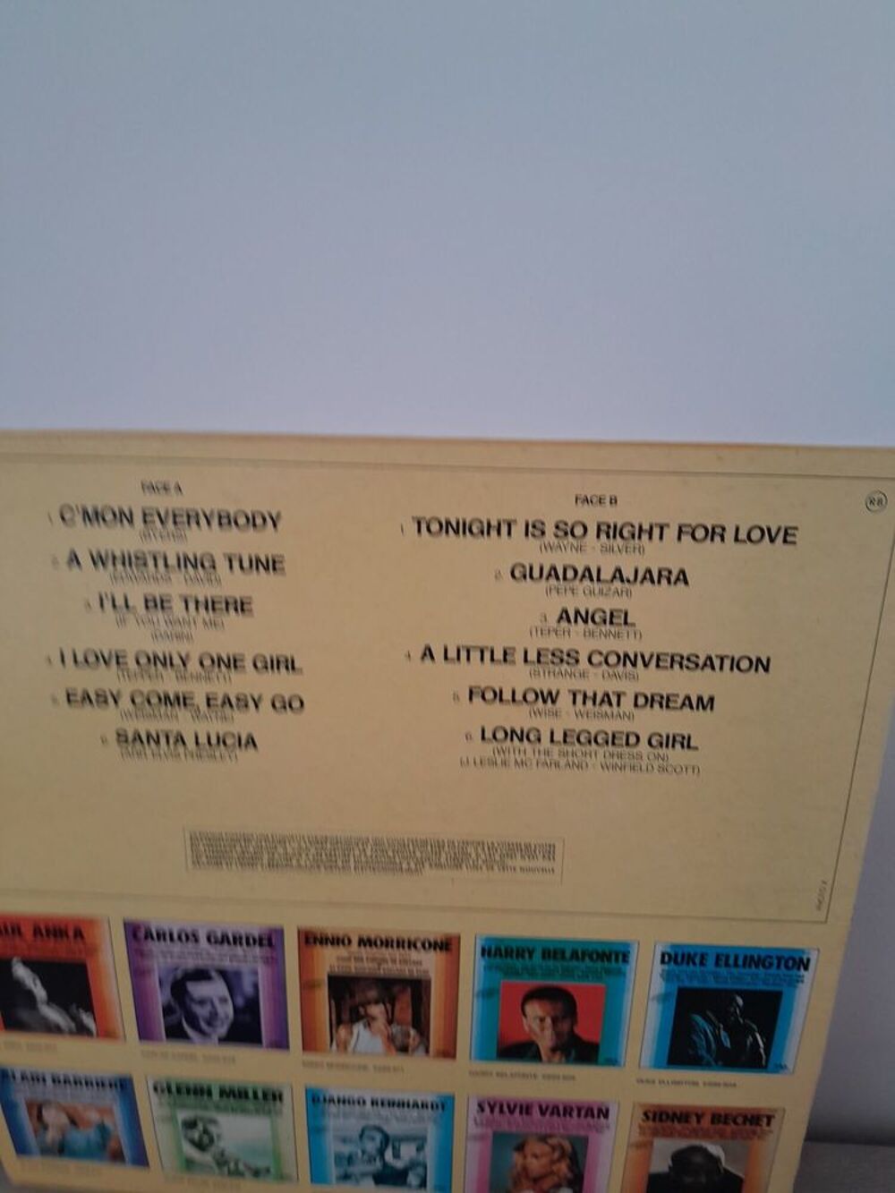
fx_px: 896
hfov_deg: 53.1
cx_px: 448
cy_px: 596
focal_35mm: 26
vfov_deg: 67.3
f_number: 1.8
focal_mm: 3.98
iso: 100
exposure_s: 1/50
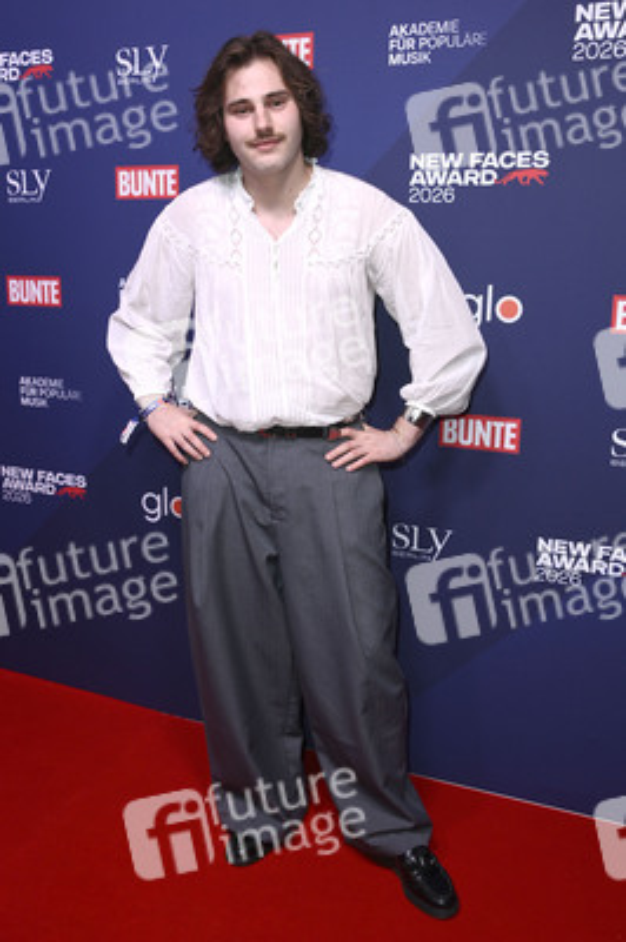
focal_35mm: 32
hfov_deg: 41.0
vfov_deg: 58.8
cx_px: 313
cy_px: 471
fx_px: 836
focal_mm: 32
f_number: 5.6
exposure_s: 1/250
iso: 800
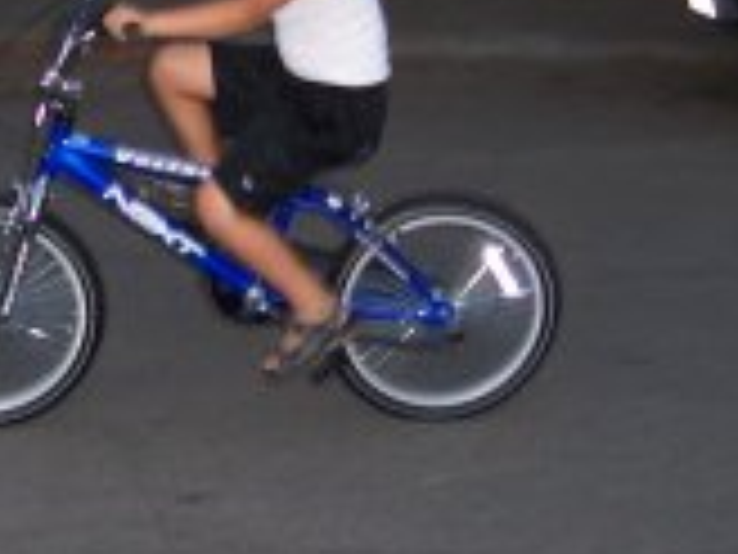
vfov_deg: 16.3
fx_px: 1919
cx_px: 212
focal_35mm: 90
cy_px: 104
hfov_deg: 21.6
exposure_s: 1/60
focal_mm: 5.6
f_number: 2.8
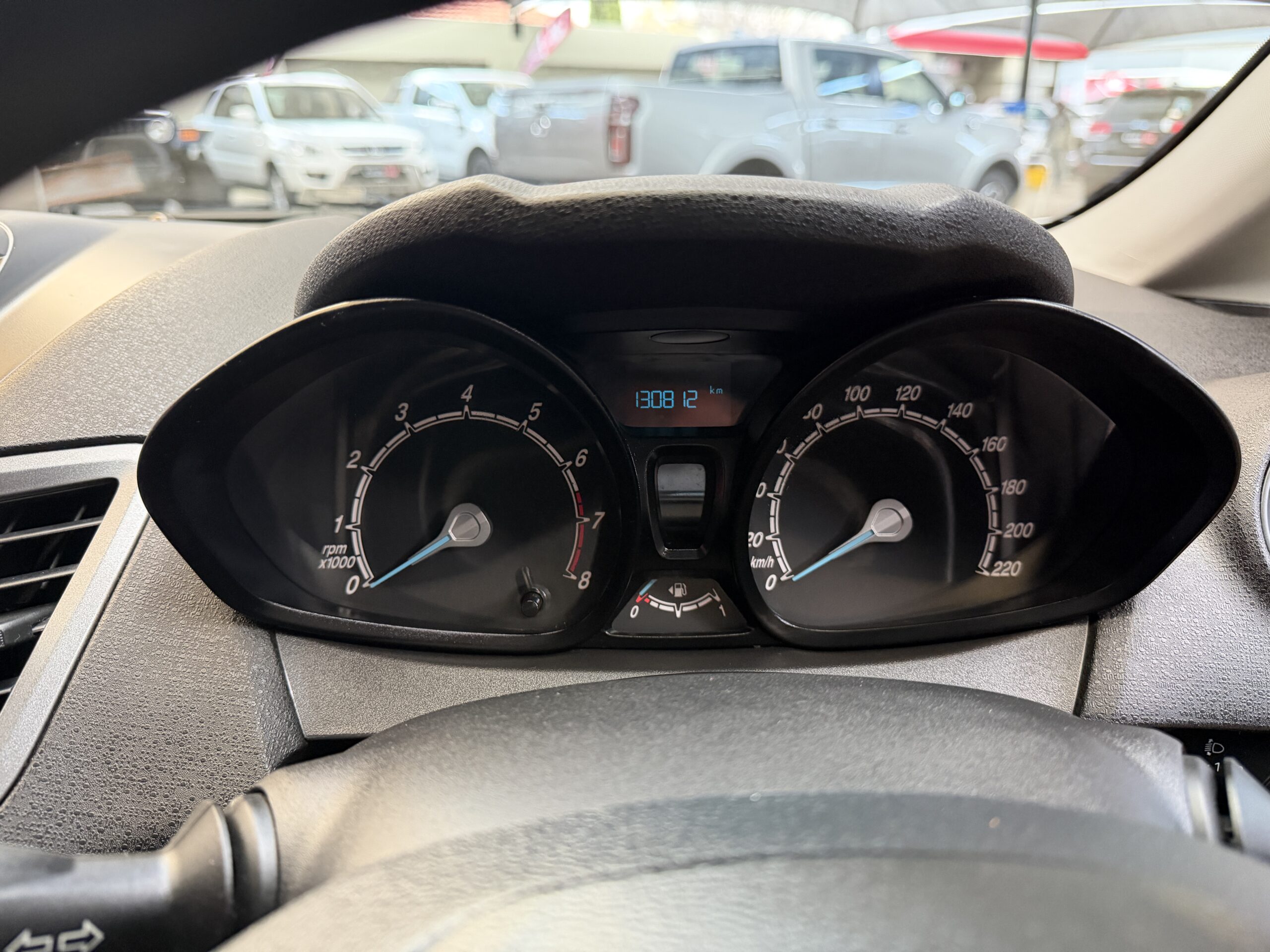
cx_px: 635
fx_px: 881
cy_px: 476
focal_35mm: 24
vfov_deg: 56.8
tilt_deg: -21.5
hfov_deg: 71.6
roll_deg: -0.2
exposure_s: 1/50
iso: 800
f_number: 1.78
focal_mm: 6.76
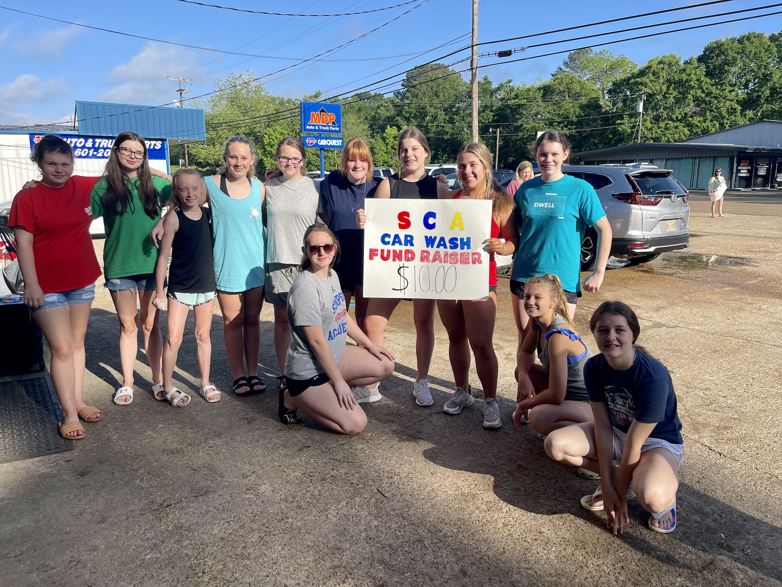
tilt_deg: -12.3
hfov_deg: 67.3
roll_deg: +0.1
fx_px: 587
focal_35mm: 26
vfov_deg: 53.1
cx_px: 391
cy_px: 294
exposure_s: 1/2597
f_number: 1.6
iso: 32
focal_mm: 5.1
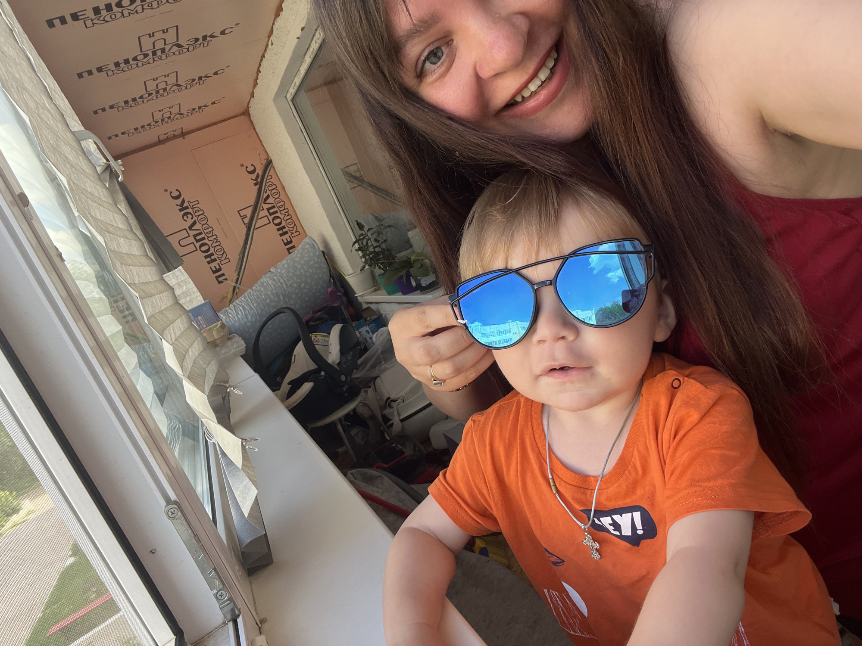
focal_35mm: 23
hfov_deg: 73.9
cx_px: 431
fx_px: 573
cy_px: 323
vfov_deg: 58.9
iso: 50
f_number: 2.2
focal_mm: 2.71
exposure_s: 1/121
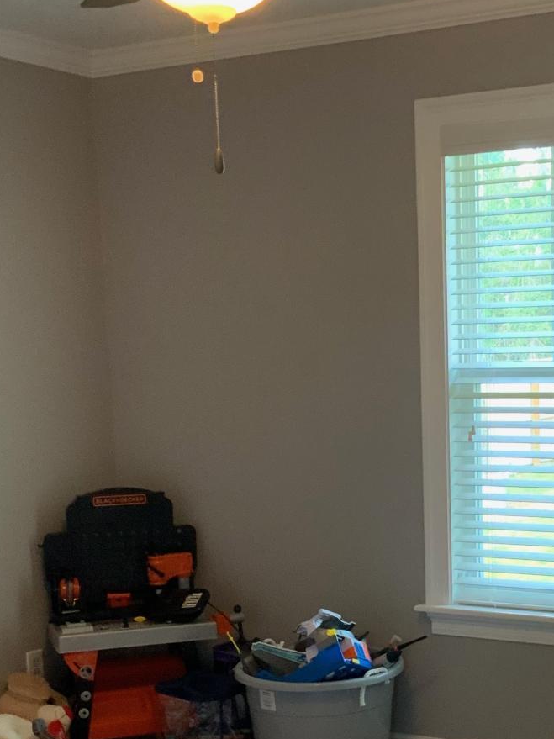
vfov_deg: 28.9
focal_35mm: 66
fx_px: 1409
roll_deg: +1.8
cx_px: 450
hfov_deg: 21.9
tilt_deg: -9.4
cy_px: 563
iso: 200
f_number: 1.8
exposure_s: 1/60
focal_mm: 3
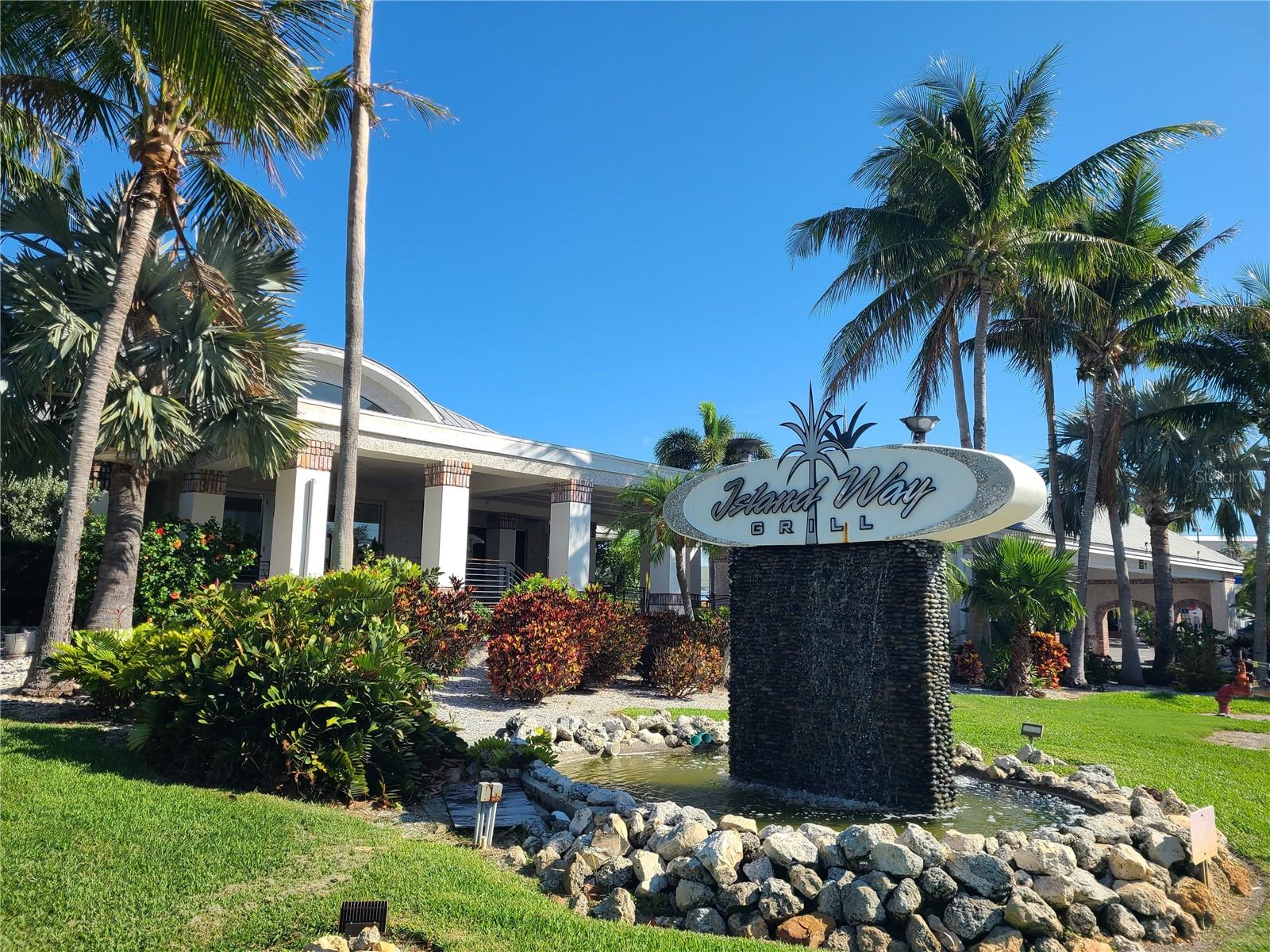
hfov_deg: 67.3
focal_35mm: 26
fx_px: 954
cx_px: 635
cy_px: 476
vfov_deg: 53.1
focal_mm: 5.4
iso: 40
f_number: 1.8
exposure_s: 1/1695
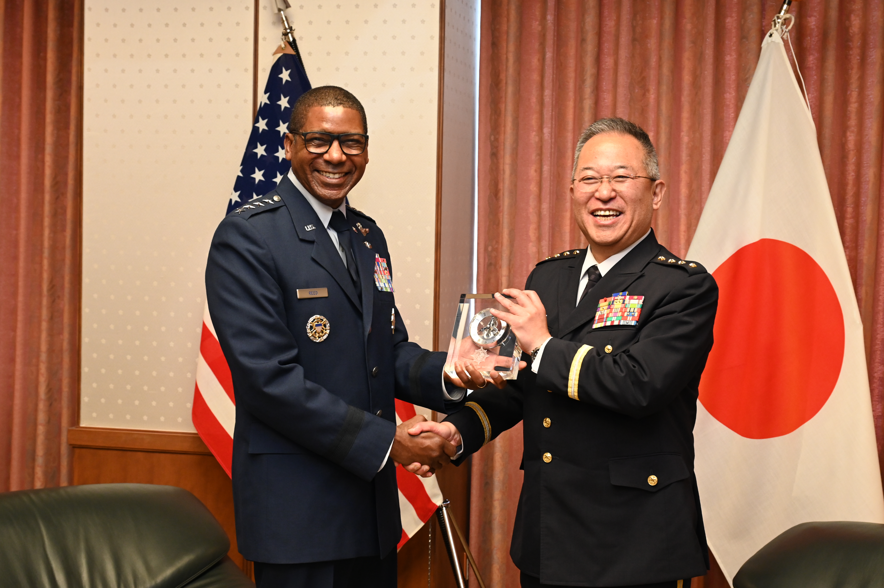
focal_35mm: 56
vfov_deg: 24.2
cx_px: 442
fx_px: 1374
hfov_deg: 35.7
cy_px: 294
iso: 3200
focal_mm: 56
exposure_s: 1/160
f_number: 5.6
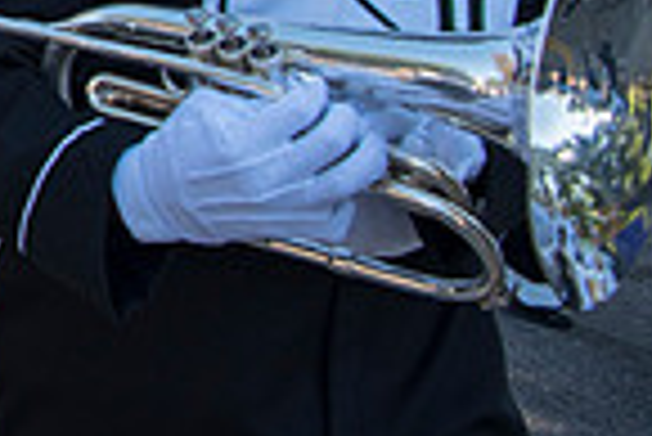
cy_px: -330
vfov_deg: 13.0
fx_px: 1740
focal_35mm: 96
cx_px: -634
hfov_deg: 16.4
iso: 200
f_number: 5.6
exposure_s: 1/500
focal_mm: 24
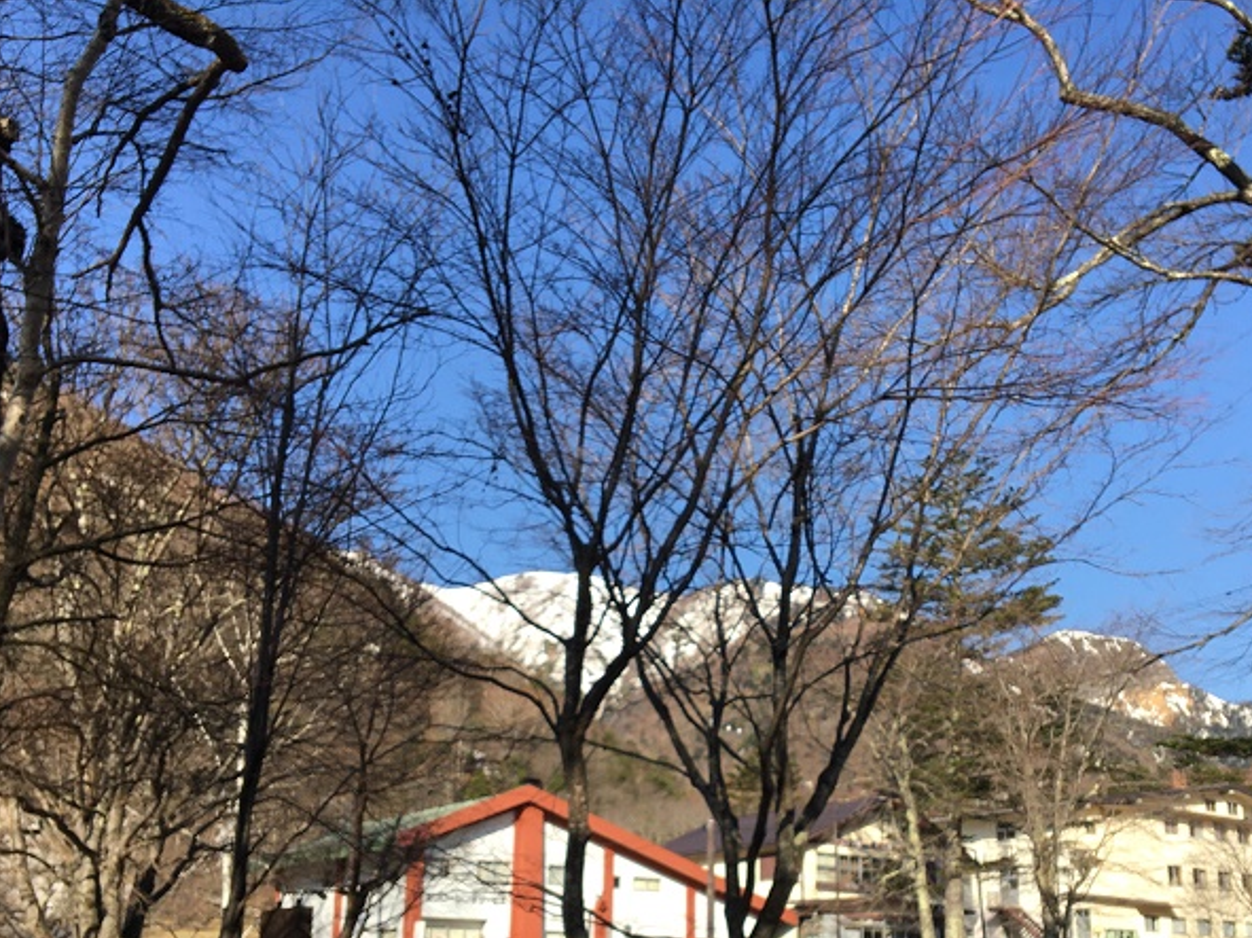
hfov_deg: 46.5
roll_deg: +1.3
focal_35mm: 40
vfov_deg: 35.5
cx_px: 757
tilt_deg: +13.6
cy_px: 645
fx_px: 1446
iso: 25
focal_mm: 4.15
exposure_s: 1/999
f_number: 2.2
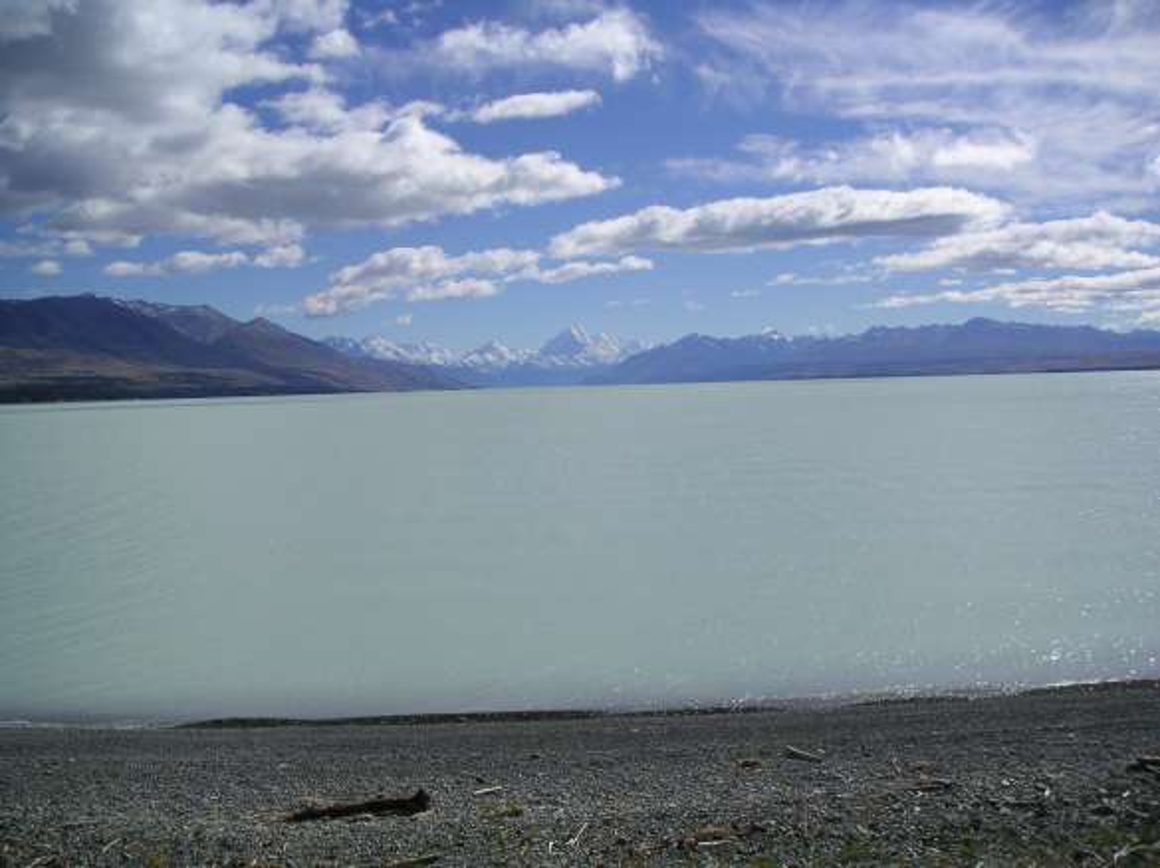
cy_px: 434
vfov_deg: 38.6
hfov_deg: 50.2
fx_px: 1239
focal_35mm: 37
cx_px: 580
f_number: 6.7
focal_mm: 5.7
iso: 50
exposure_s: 1/350
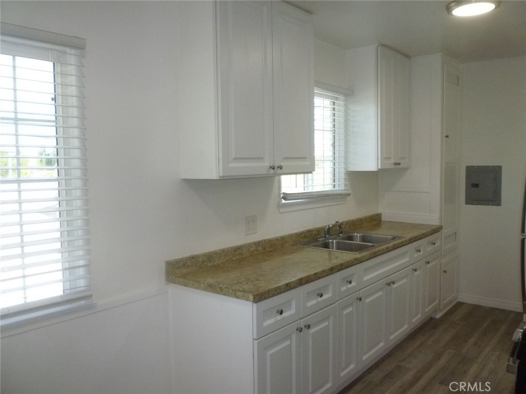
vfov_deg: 48.2
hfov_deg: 61.7
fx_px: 441
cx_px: 263
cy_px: 197
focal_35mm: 29
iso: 400
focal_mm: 5.2
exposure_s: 1/125
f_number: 3.3
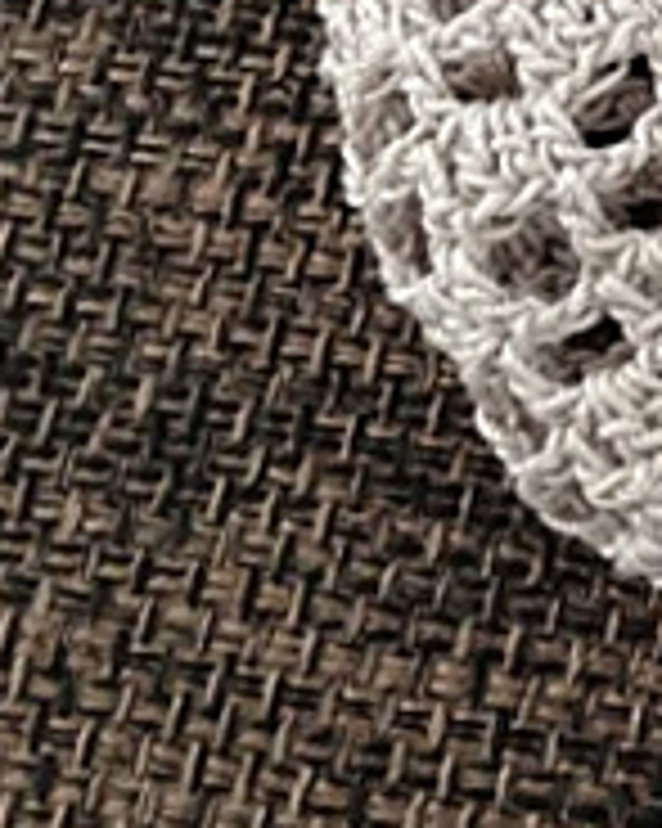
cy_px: -70
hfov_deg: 12.3
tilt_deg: -66.6
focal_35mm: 112
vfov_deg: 16.7
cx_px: 1292
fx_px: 2745
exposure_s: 1/20
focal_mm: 4.12
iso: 250
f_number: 2.4
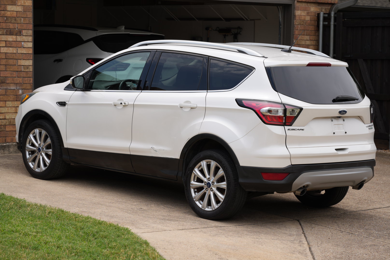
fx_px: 1138
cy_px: 130
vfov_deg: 13.1
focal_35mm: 105
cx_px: 195
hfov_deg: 19.4
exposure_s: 1/250
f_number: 8
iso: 125
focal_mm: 105
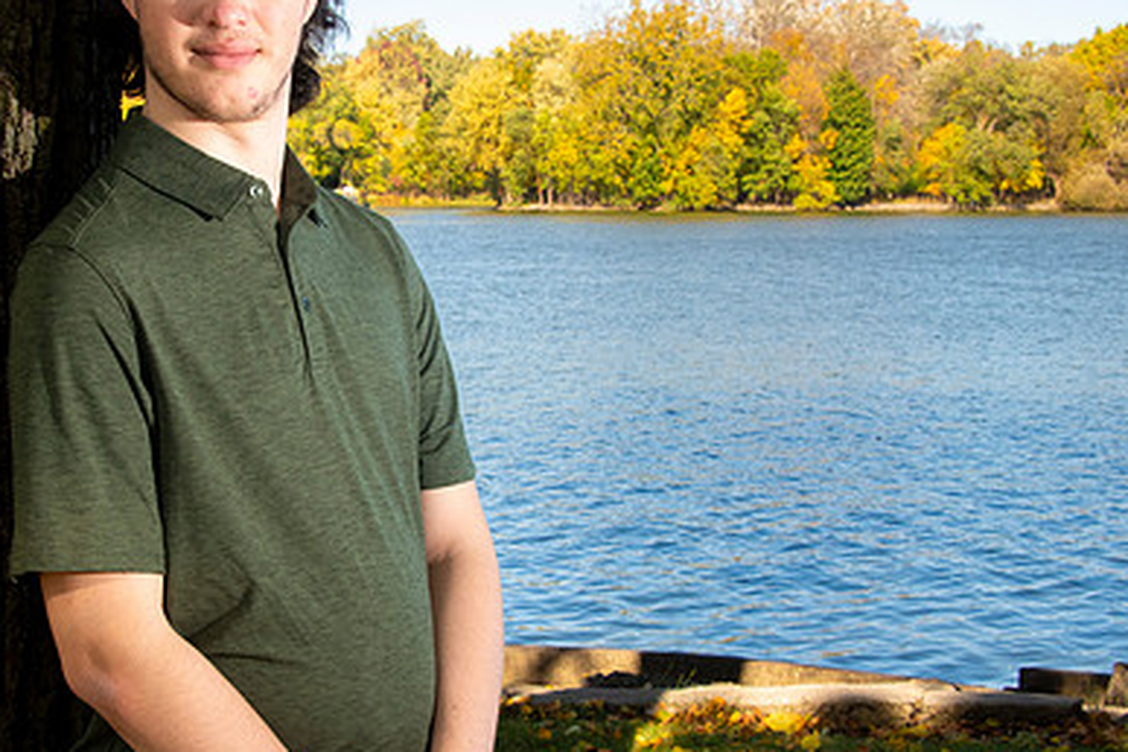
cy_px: 348
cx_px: 361
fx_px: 2381
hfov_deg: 26.5
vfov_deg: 17.9
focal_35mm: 76
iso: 800
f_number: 14
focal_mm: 45
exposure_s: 1/160
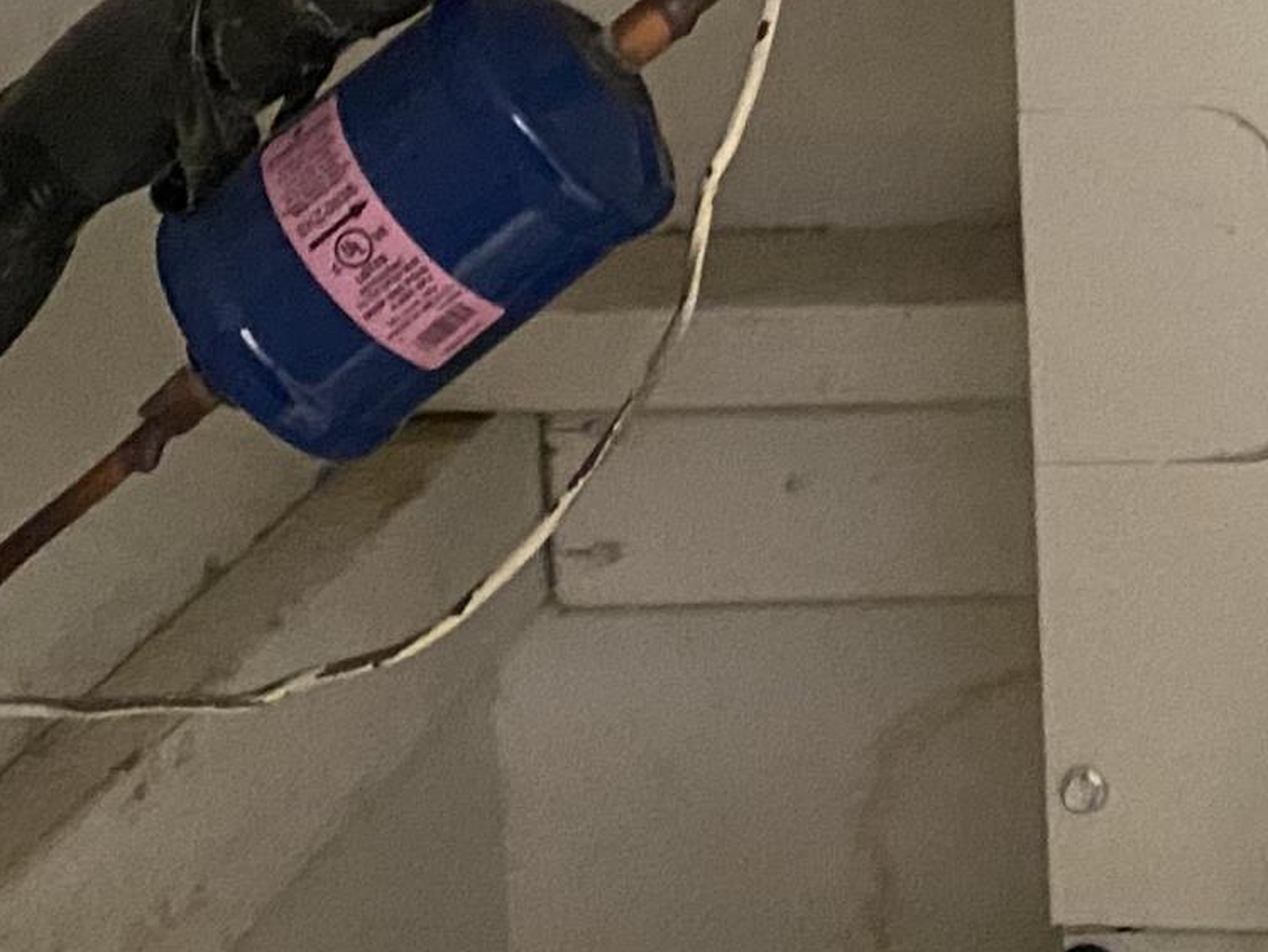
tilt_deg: -0.7
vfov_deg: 12.7
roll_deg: +4.3
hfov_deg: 17.2
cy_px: -849
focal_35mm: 104
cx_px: 1856
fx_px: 3811
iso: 500
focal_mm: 4.25
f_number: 1.8
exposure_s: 1/40
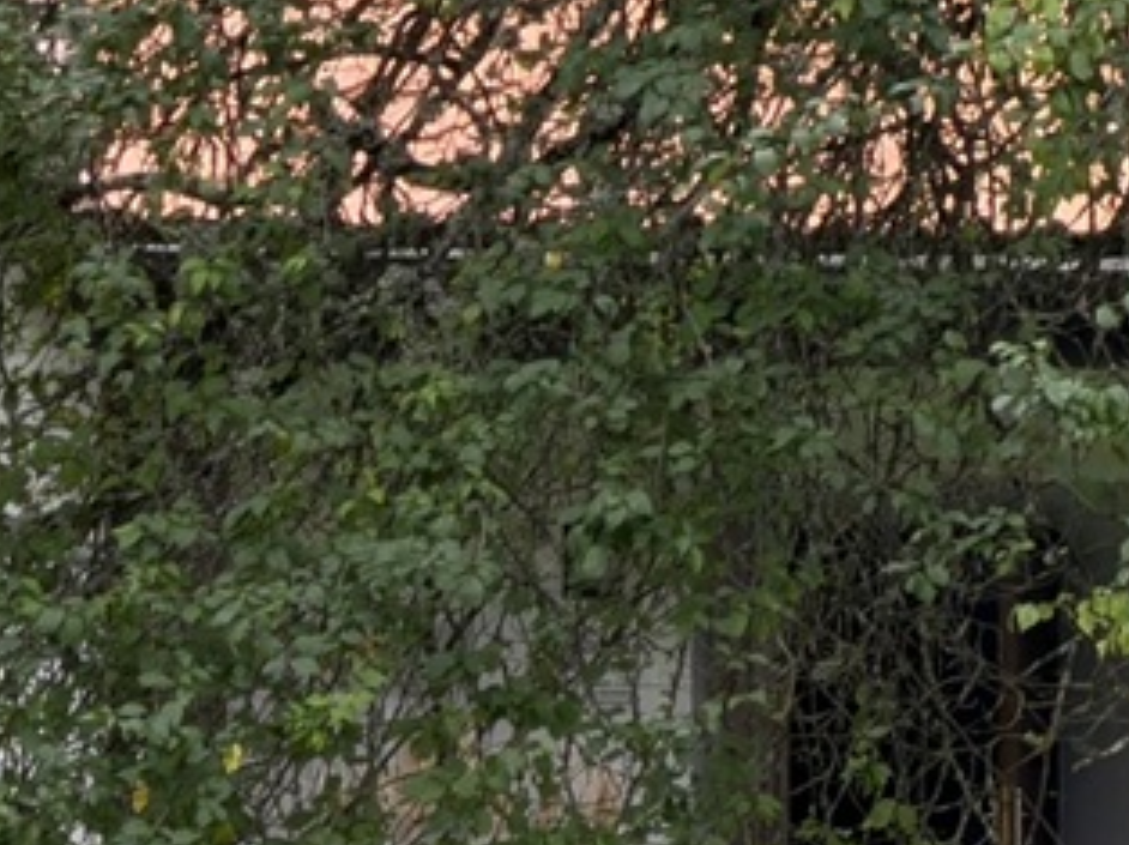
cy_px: 1219
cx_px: -428
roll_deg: -0.1
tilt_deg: -1.1
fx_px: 21281
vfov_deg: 2.3
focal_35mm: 653
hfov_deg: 3.0
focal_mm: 16.89
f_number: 2.8
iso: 40
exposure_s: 1/237
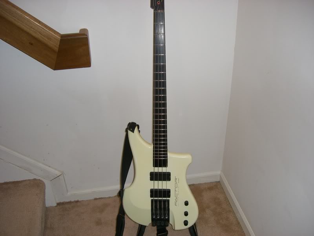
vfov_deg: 37.7
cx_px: 157
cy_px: 118
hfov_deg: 49.0
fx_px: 345
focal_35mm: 38
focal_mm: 6.2
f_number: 2.7
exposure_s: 1/60
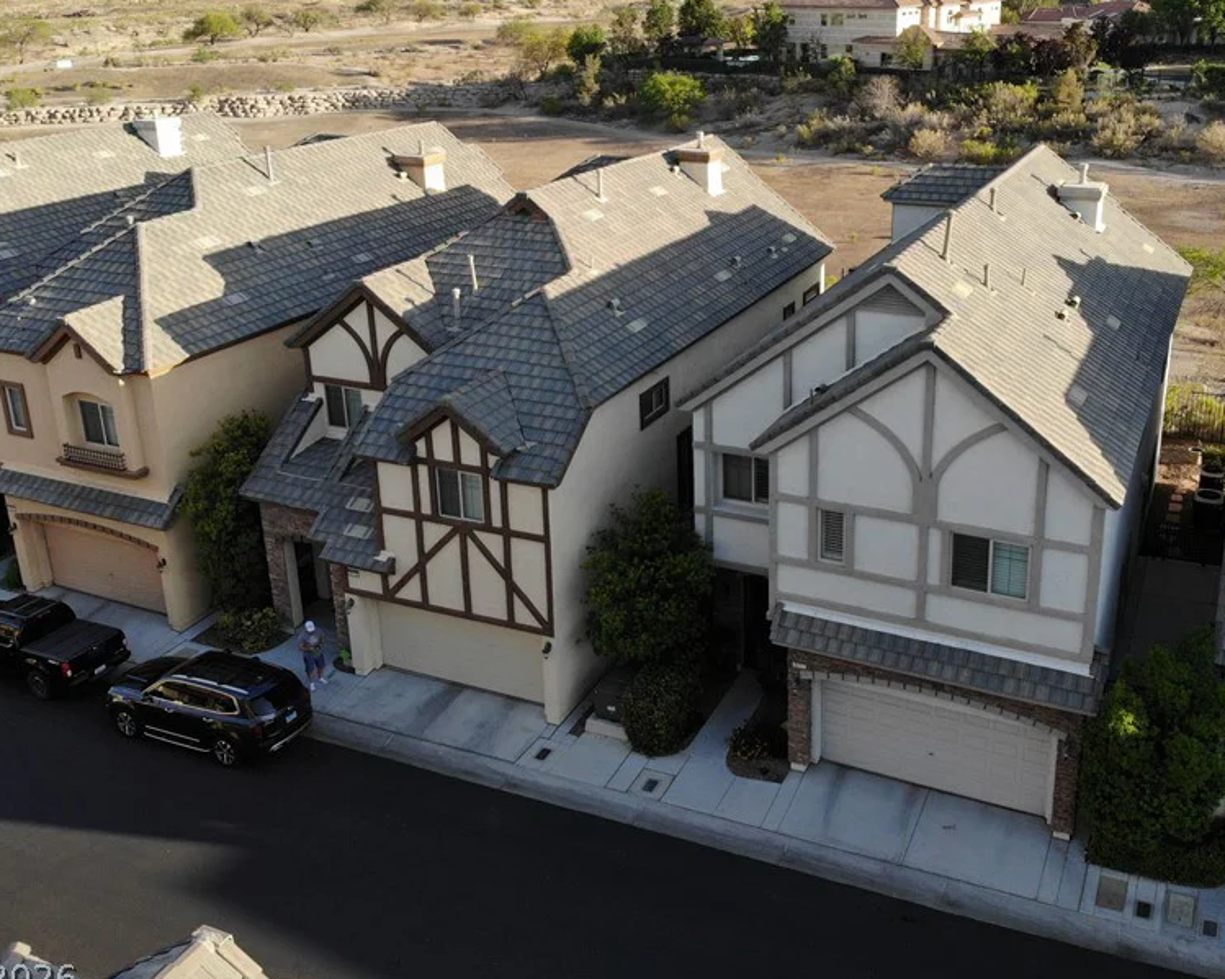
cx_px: 736
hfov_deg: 55.3
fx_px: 1160
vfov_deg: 45.5
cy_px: 378
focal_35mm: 32
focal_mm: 4.5
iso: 100
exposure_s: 1/452
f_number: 2.8
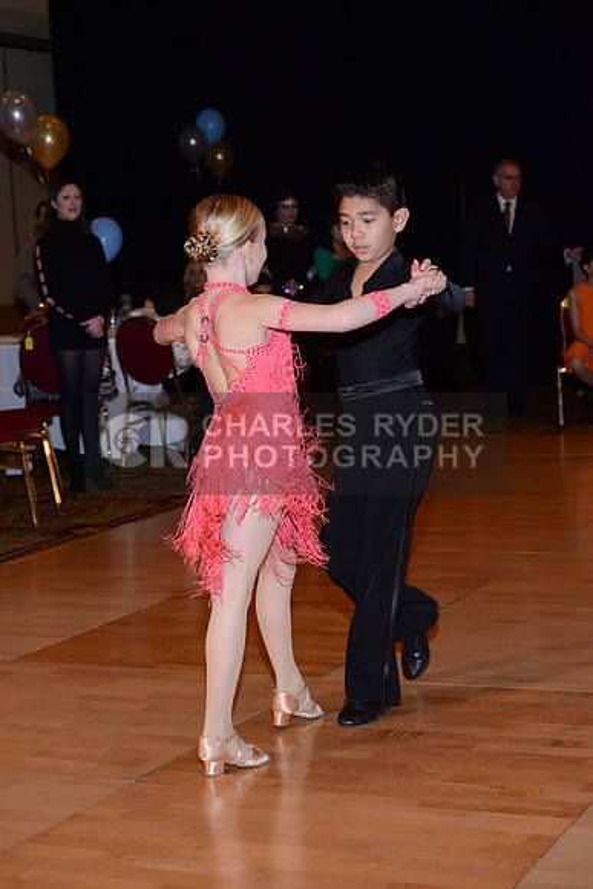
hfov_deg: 19.5
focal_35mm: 70
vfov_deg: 28.8
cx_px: 296
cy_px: 444
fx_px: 1728
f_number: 5.6
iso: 1600
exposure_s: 1/200
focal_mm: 70
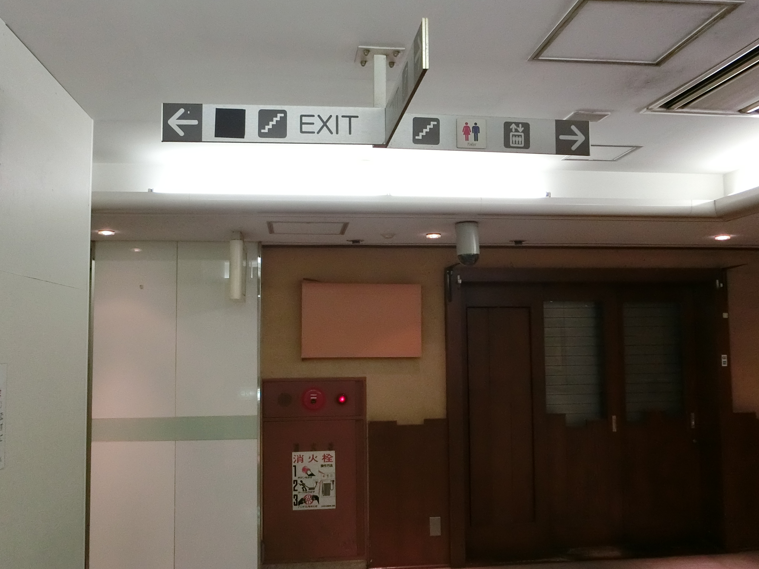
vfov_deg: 41.8
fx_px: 745
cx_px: 380
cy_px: 284
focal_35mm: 34
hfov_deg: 54.0
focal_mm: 6
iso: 800
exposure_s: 1/125
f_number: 3.9
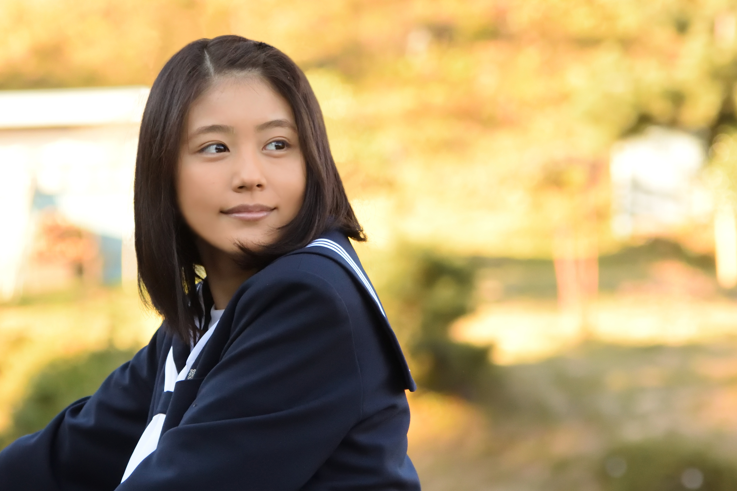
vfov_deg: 5.1
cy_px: 240
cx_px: 335
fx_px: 5568
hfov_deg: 7.6
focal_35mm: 272
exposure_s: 1/400
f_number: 4
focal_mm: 85
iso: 800
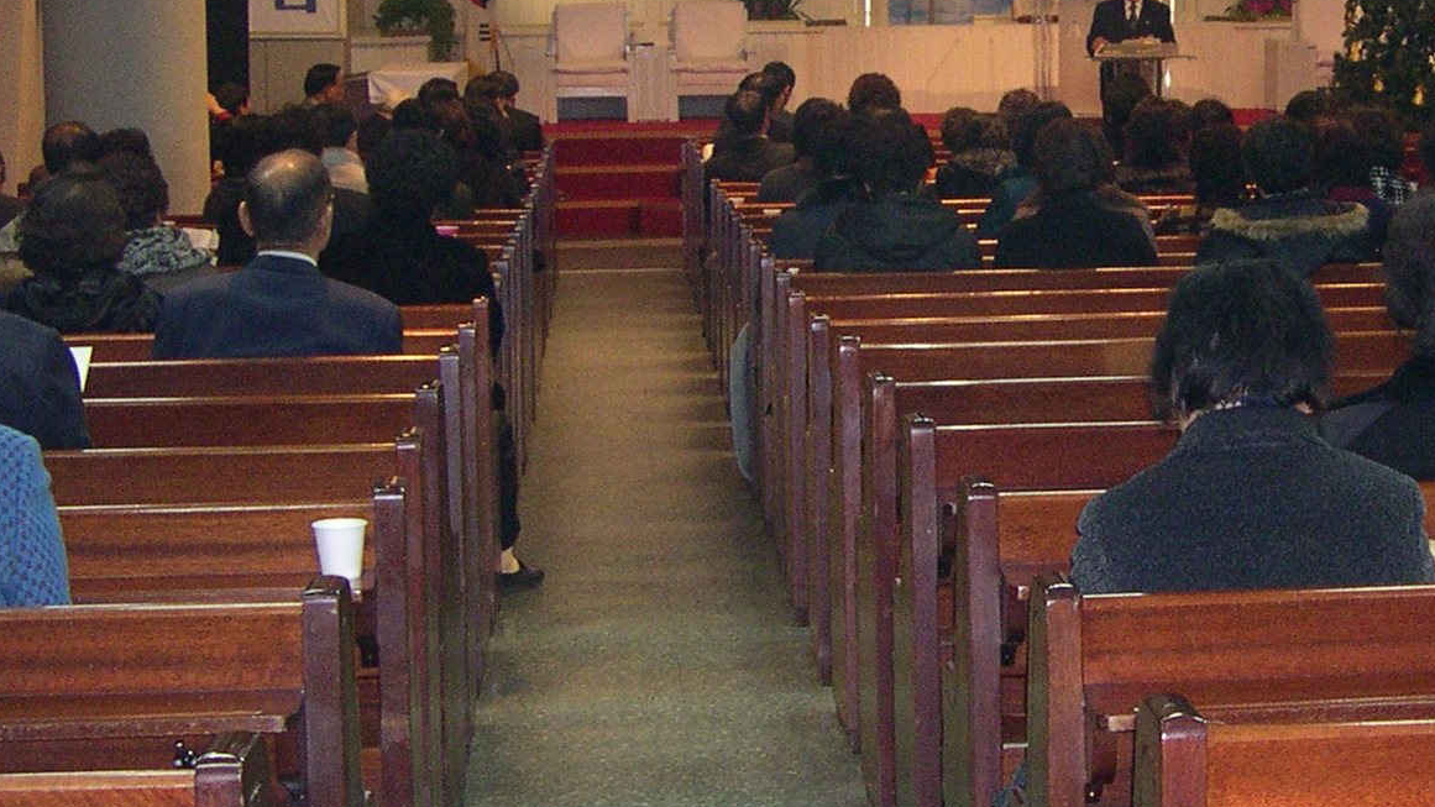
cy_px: 323
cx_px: 1172
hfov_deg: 25.7
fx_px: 3082
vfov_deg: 14.9
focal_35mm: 81
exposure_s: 1/60
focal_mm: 8
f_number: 2.8
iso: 400
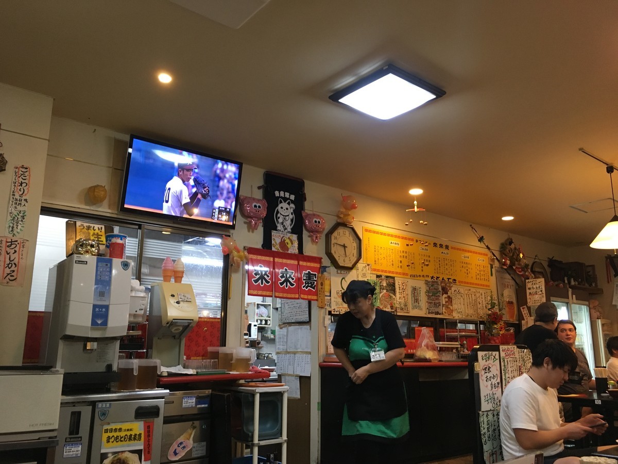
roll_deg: +0.8
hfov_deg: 61.7
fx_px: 518
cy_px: 232
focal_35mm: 29
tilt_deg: +13.6
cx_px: 309
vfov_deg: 48.2
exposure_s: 1/30
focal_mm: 4.15
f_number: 2.2
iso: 100
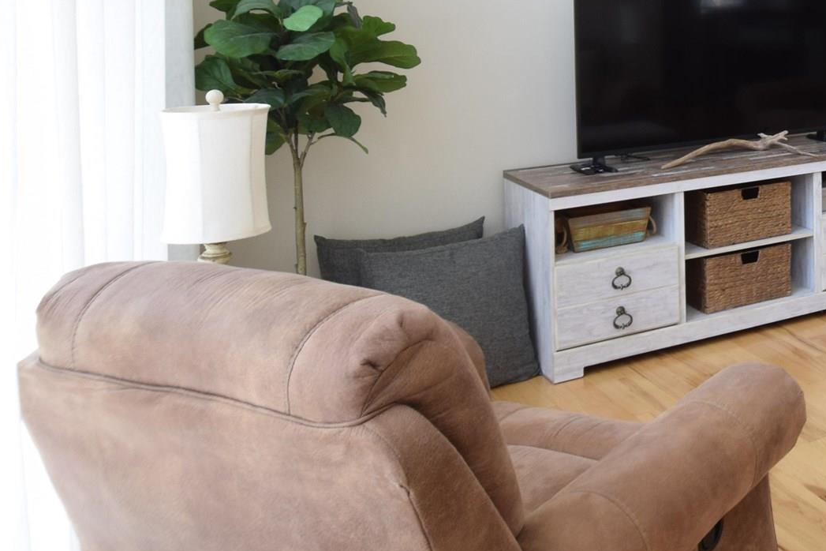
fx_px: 1009
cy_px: -19
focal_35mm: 44
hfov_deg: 36.6
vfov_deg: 28.4
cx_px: 936
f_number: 5.6
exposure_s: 1/125
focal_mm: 10
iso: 400
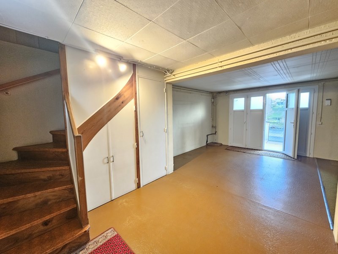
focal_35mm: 13
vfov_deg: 89.9
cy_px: 127
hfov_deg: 106.2
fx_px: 127
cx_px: 169
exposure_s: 1/25
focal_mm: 2.2
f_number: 2.2
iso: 640
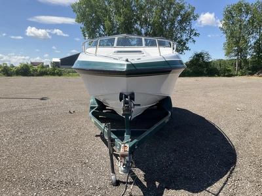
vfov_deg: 48.2
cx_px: 131
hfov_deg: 61.7
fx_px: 219
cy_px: 98
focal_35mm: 29
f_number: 1.8
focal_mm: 3
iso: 25
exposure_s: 1/1168
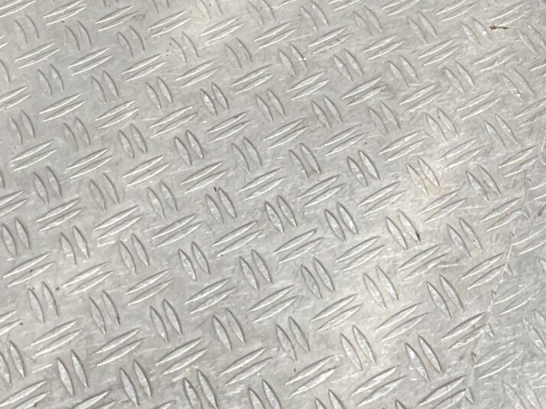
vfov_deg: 13.6
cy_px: -162
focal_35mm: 104
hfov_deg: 18.0
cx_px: 642
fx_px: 1640
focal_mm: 3
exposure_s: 1/247
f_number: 1.8
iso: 16
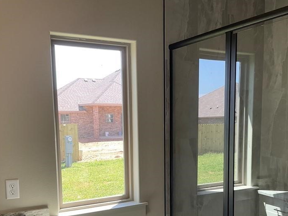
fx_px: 358
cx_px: 169
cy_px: 158
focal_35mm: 43
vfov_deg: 33.0
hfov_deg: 43.7
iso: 25
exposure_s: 1/122
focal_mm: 3
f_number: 1.8
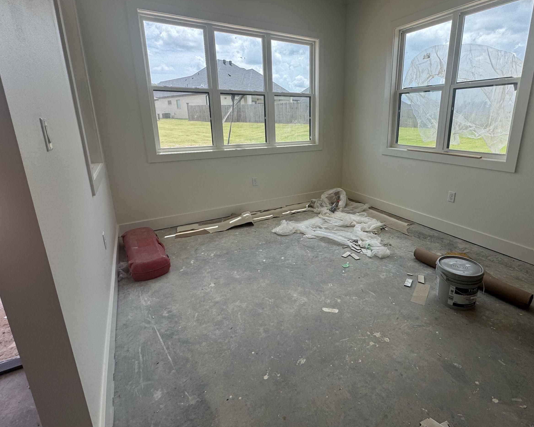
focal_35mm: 18
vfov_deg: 73.6
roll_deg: +0.9
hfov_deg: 85.7
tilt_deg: -14.7
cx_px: 308
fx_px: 285
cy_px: 192
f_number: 2.2
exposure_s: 1/314
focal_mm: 2.22
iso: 40
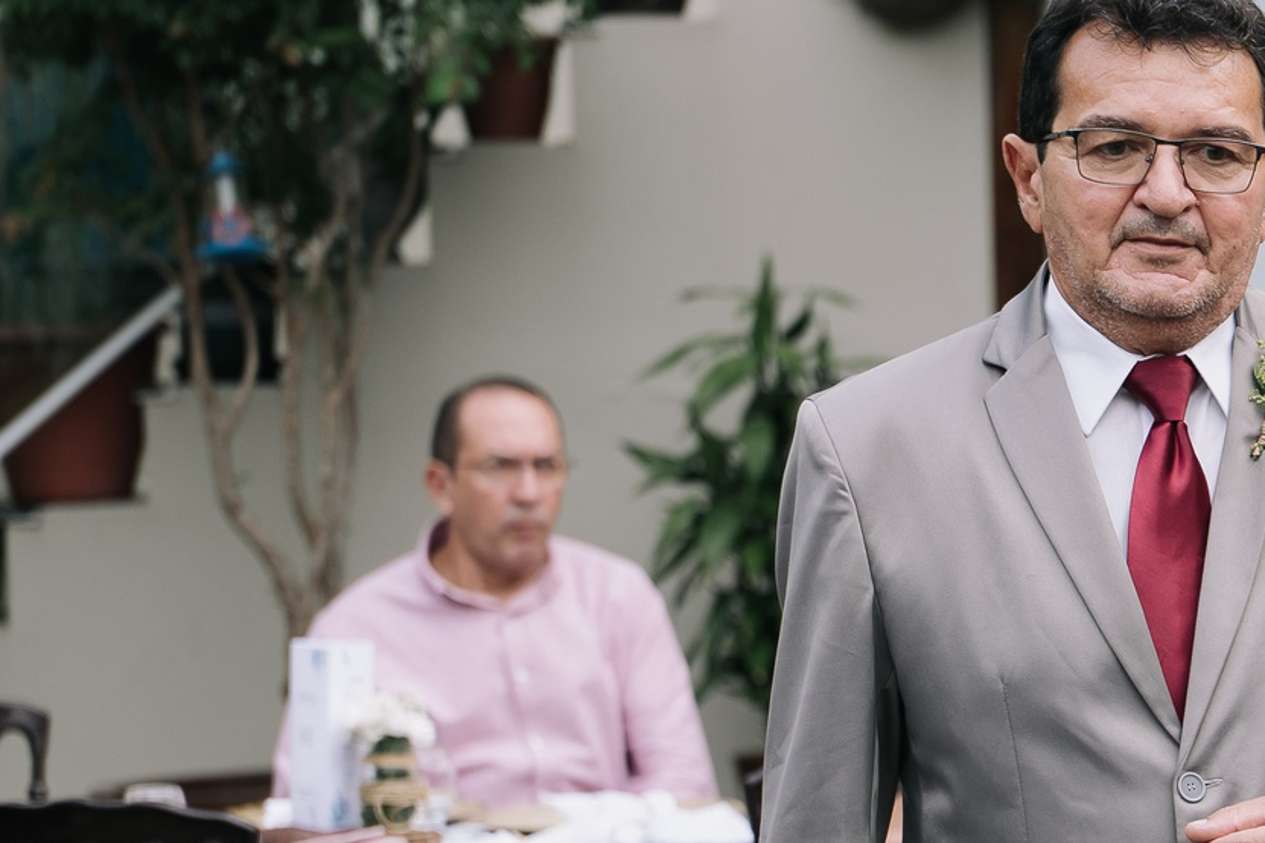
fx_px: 7906
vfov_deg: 6.1
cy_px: 544
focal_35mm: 225
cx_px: 1393
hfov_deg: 9.1
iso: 250
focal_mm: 70
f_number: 2.8
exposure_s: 1/200
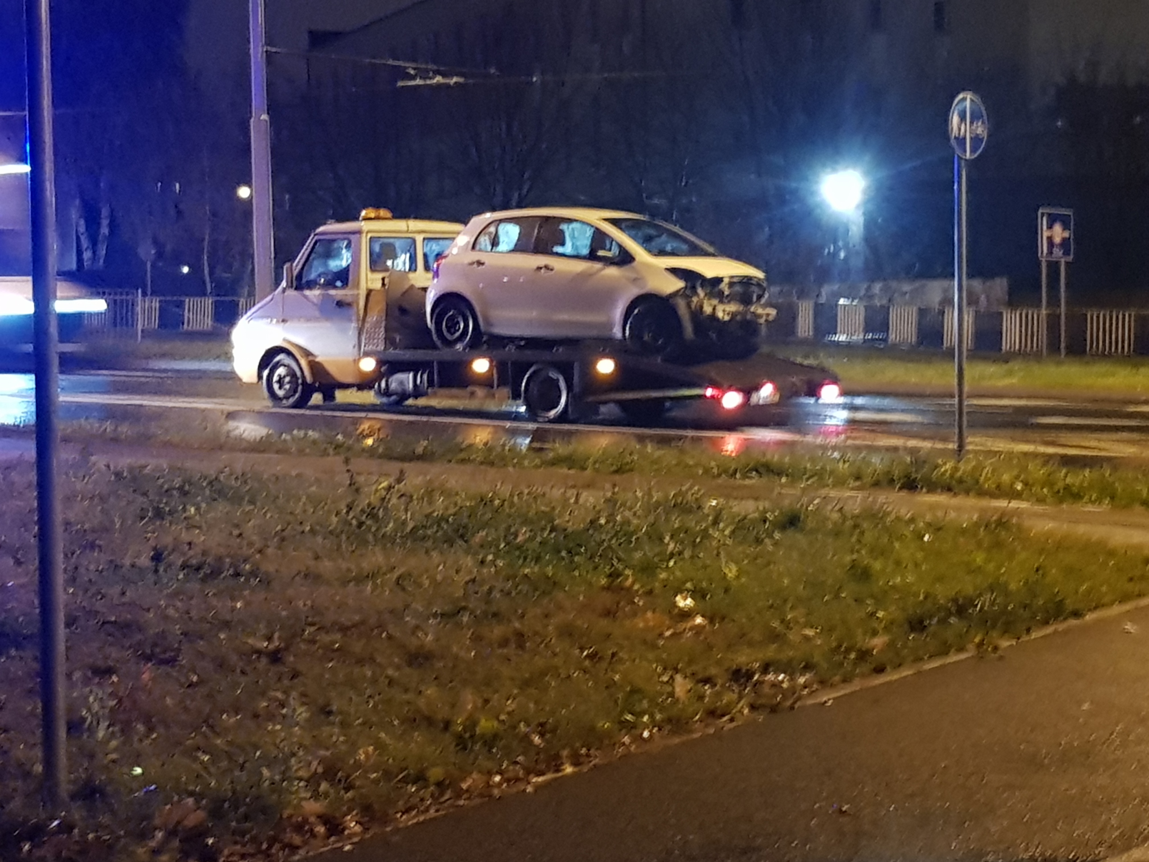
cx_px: 574
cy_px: 431
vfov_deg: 53.1
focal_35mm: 26
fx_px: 863
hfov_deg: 67.3
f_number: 1.7
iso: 400
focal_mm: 4.2
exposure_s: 1/10
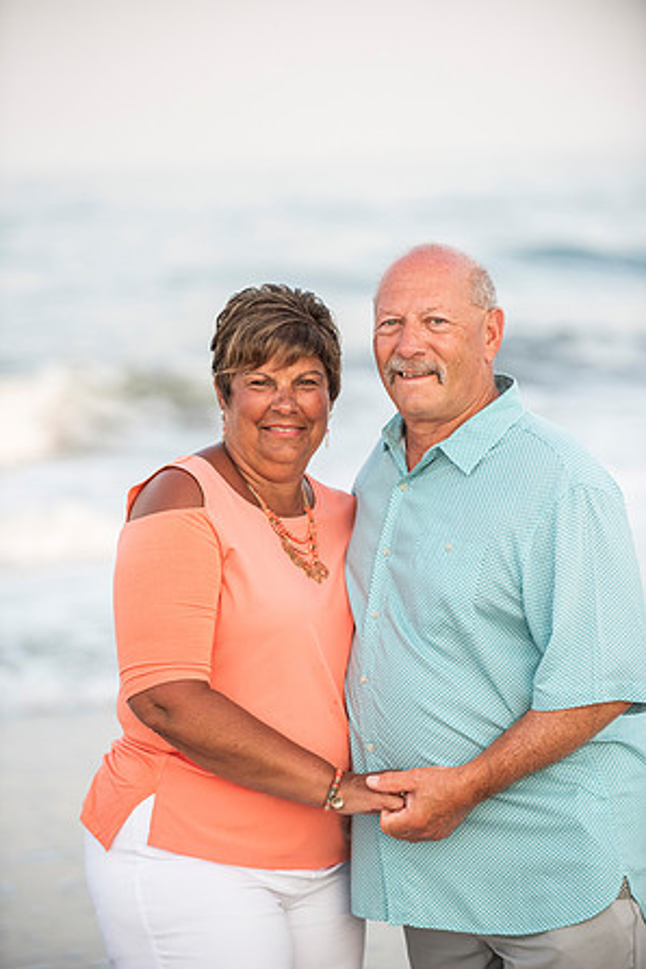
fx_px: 3795
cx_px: 323
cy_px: 483
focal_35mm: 141
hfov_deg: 9.7
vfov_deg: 14.6
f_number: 3.5
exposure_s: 1/1250
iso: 800
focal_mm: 140
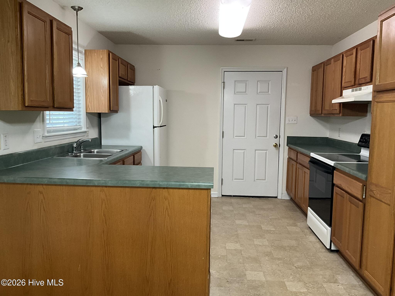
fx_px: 331
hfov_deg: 61.7
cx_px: 198
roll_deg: -0.6
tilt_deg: -5.8
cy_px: 148
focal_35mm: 29
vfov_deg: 48.2
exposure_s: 1/60
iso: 125
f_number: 1.8
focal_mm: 3
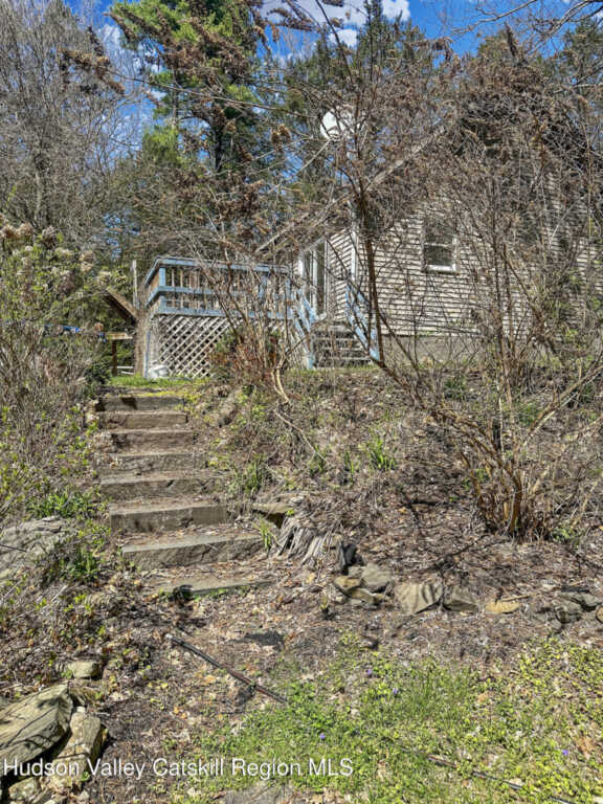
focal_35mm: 24
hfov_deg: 56.8
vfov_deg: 71.6
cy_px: 402
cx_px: 302
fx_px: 557
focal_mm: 6.86
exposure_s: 1/3000
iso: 80
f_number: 1.8
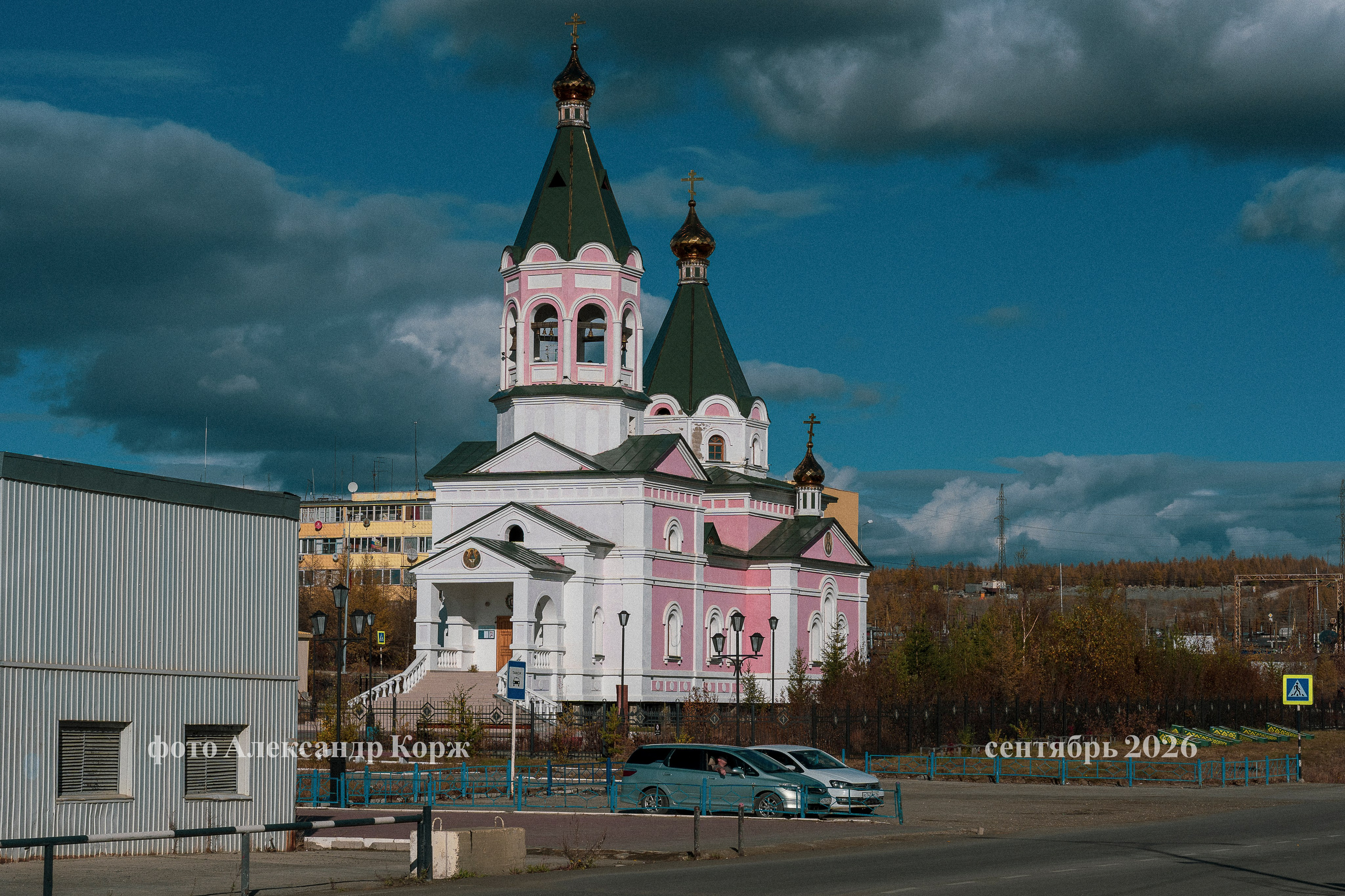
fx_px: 2987
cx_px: 664
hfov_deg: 25.4
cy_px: 413
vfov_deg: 17.1
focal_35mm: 80
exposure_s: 1/1250
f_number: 10
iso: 100
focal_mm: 70
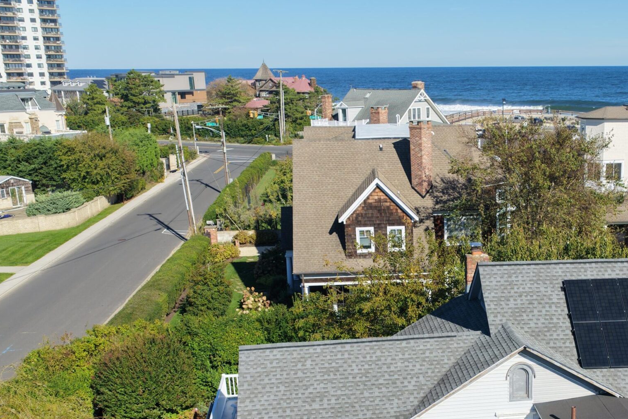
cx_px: 483
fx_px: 820
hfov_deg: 40.5
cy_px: 349
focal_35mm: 47
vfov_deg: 27.9
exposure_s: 1/800
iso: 100
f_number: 2.8
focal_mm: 14.45
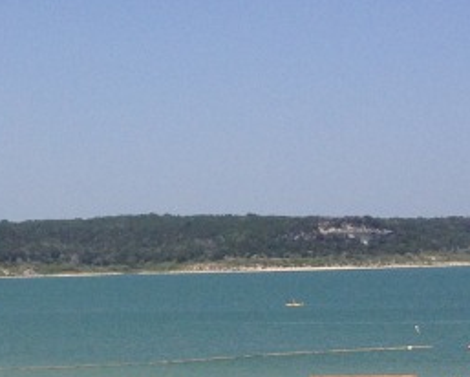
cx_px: 91
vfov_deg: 11.3
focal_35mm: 136
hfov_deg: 14.1
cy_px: 366
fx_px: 1893
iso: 50
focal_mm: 4.28
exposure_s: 1/2762
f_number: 2.4
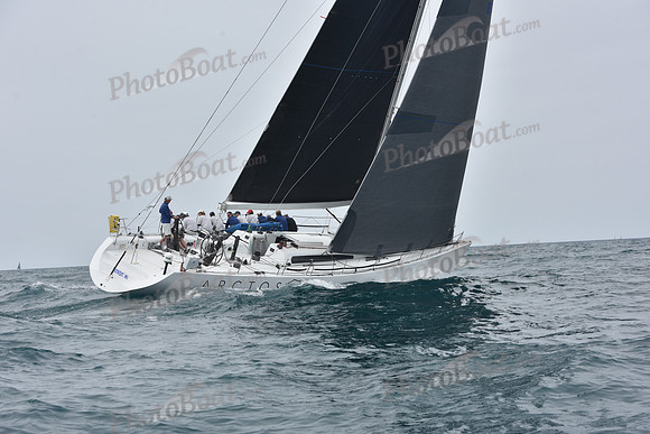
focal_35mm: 70
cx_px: 325
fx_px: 1264
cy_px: 217
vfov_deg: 19.5
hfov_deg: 28.8
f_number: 8
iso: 250
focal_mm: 70
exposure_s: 1/800
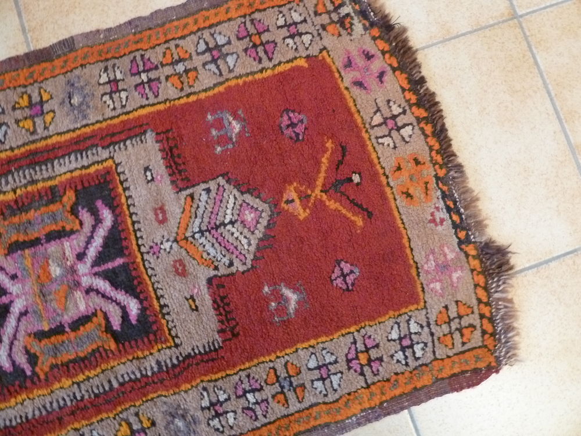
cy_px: 218
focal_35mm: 25
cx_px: 290
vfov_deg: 54.9
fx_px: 420
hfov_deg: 69.4
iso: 500
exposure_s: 1/15
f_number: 3.3
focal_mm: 4.1
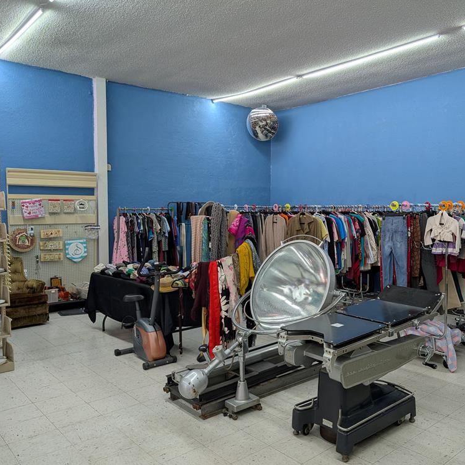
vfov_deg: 55.6
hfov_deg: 54.6
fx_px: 441
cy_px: 237
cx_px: 306
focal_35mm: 29
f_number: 1.68
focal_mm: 6.9
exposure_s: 1/60
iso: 42
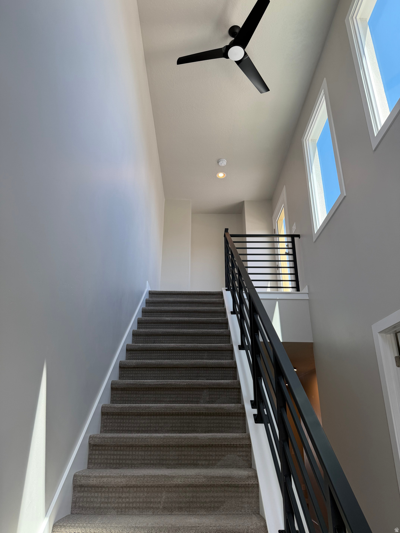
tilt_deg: +23.2
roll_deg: -0.2
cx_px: 200
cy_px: 266
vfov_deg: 71.6
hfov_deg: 56.8
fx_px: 370
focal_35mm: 24
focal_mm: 6.76
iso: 100
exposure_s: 1/342
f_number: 1.78
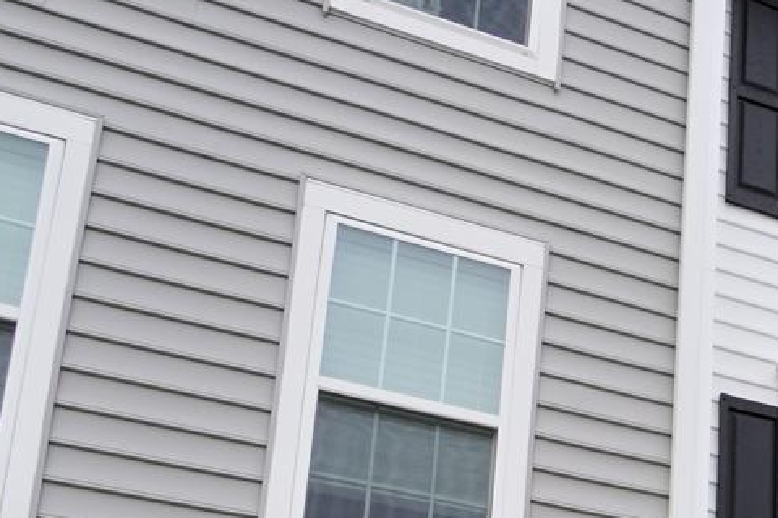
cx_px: 1021
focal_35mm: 64
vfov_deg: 18.0
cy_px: 857
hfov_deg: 26.5
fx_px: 1383
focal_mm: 10
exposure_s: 1/80
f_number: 4.5
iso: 100
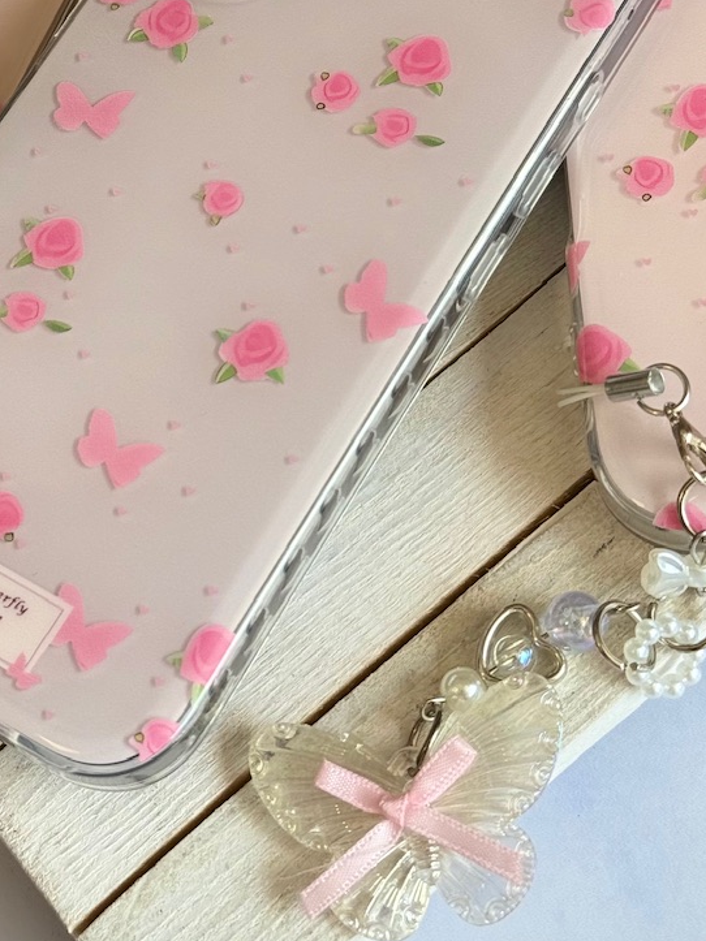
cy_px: 221
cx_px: 156
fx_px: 2312
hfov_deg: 17.2
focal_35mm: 85
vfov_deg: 22.8
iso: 80
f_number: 1.78
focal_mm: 6.76
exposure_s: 1/287
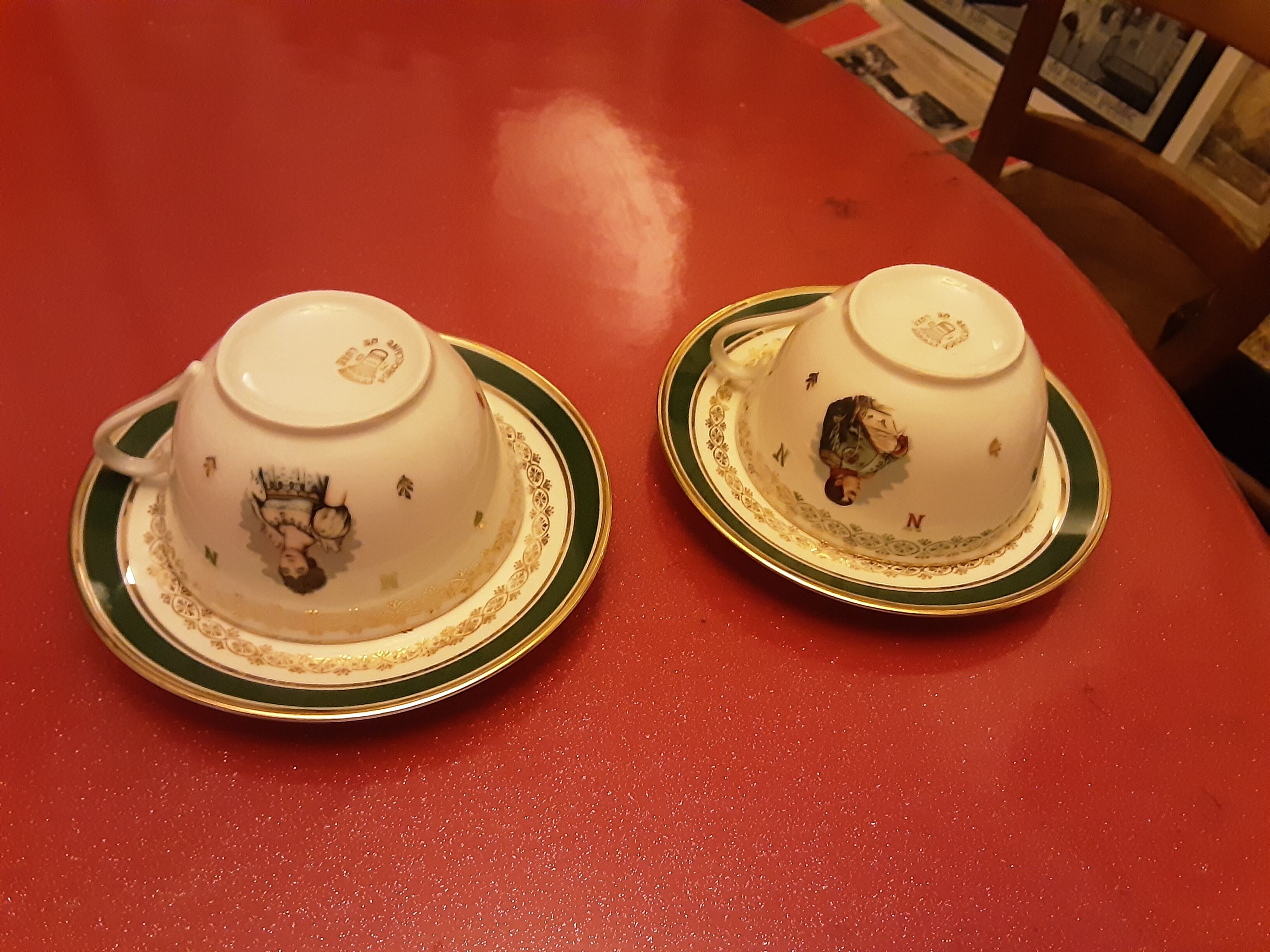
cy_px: 476
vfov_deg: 49.7
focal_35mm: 28
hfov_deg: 63.4
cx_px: 635
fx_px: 1027
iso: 400
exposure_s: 1/25
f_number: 1.9
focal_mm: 2.9
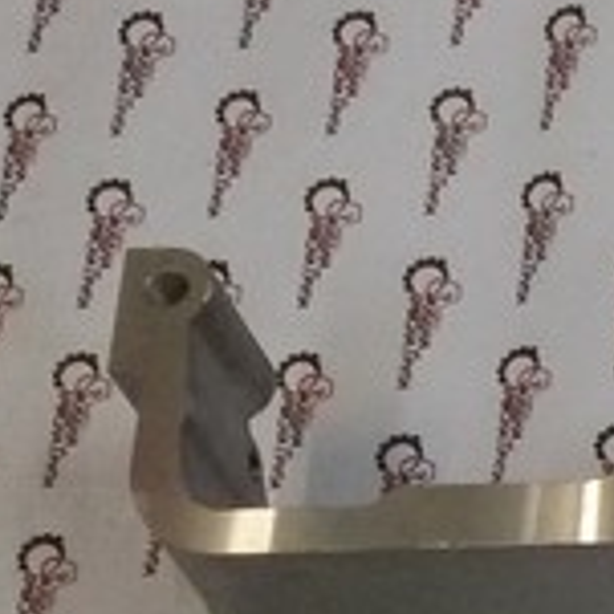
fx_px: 3652
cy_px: 874
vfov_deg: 9.4
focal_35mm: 182
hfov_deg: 8.3
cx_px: 1785
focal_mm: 2.93
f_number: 2.4
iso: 125
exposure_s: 1/33
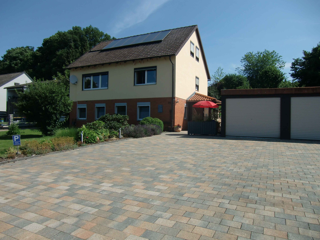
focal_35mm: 24
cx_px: 160
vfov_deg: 56.8
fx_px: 222
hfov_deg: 71.6
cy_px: 120
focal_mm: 4.3
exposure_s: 1/250
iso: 64
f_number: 7.5
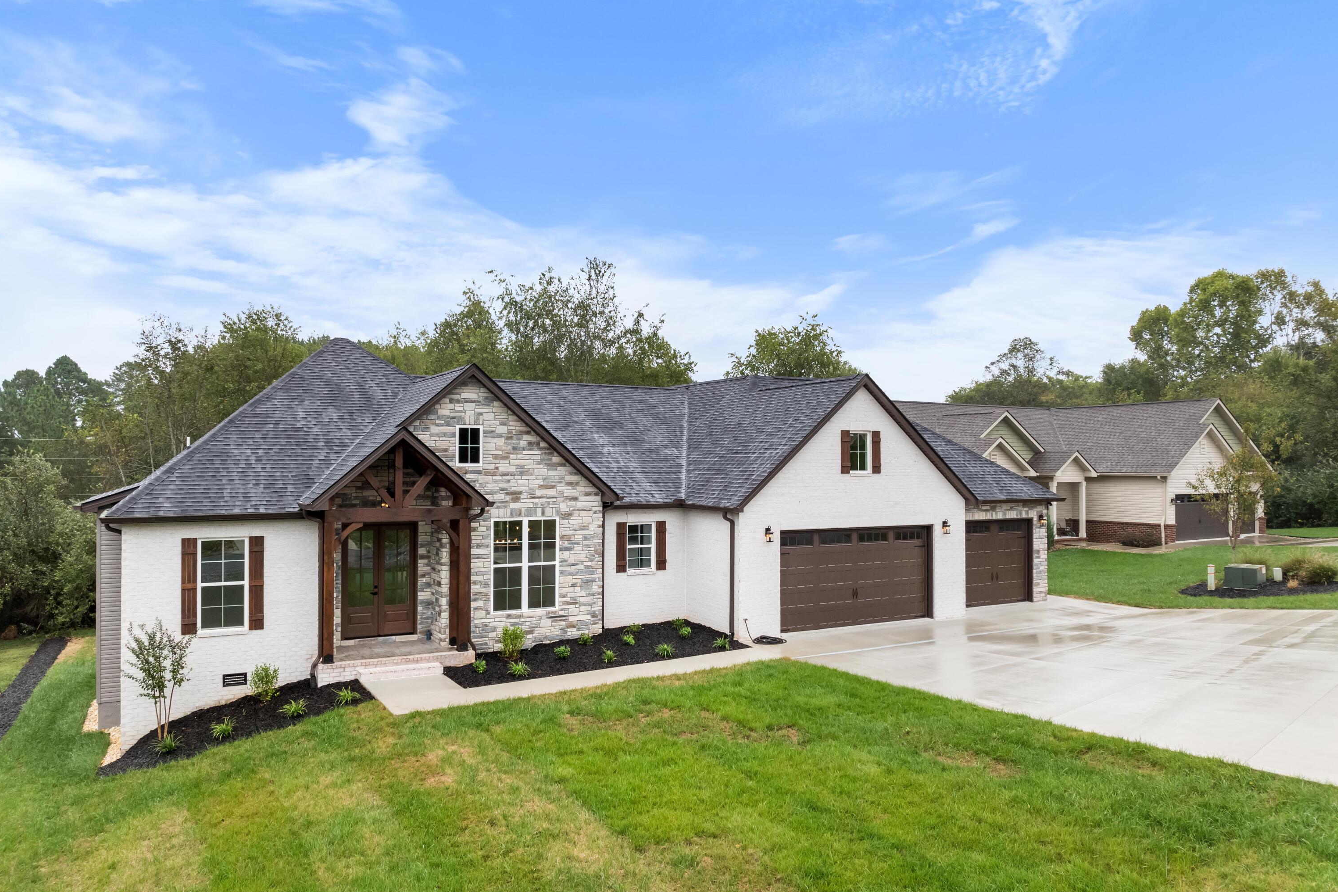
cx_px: 668
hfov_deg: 71.5
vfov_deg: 51.3
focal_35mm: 25
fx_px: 929
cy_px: 449
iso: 130
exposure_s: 1/40
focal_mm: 12.29
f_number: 2.8
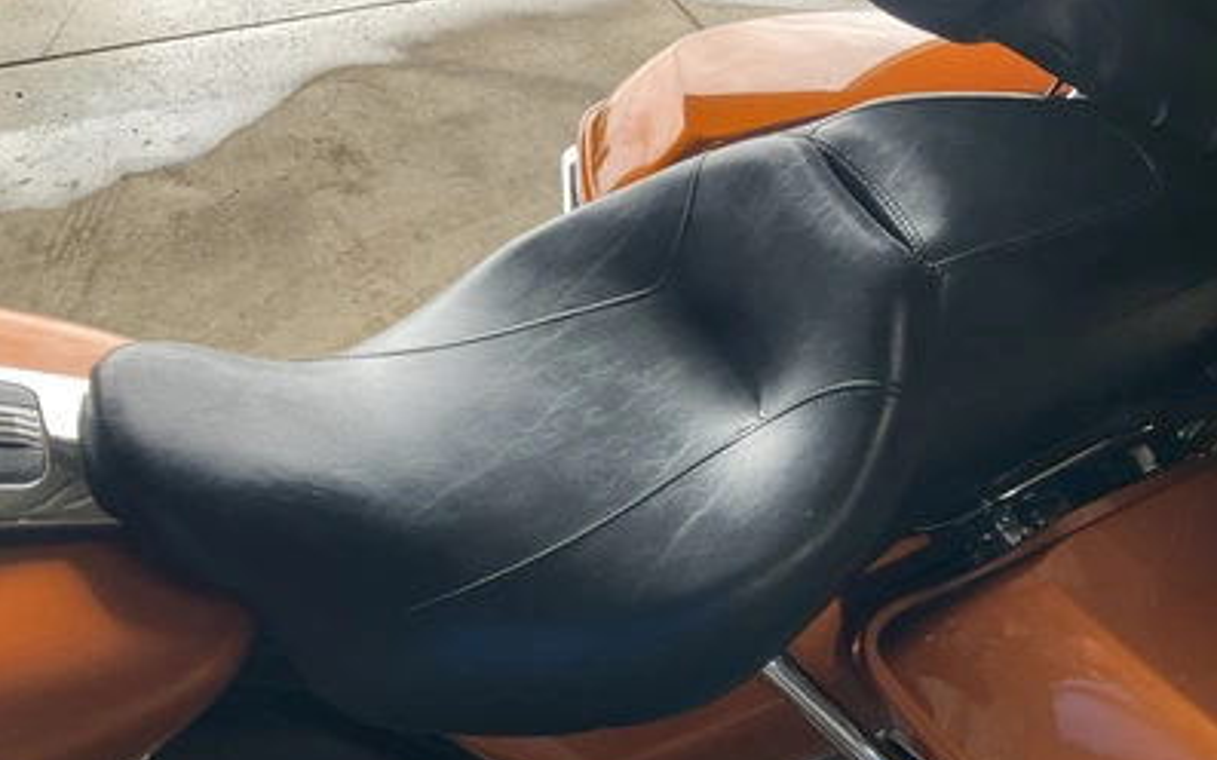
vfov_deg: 40.4
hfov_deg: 61.2
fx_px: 1028
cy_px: 454
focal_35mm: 31
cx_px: 607
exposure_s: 1/122
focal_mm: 3
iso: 32
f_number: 1.8
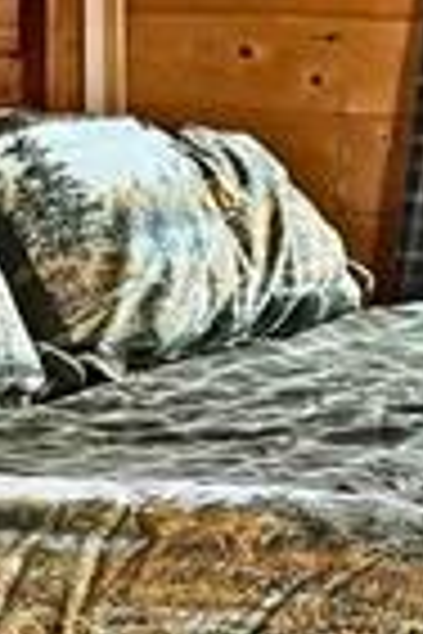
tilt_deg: -11.1
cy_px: 495
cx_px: 333
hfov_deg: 7.6
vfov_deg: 11.3
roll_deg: -0.4
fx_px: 3190
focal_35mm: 181
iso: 125
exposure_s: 1/60
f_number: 1.78
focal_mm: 6.76
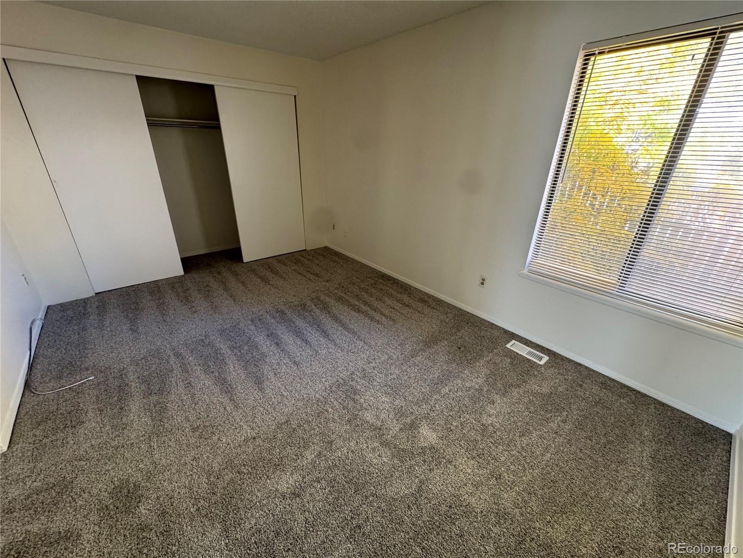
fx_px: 300
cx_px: 372
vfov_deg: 85.7
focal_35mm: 14
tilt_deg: -24.4
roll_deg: -1.3
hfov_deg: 102.1
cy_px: 279
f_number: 2.2
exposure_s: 1/60
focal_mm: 2.22
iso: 320
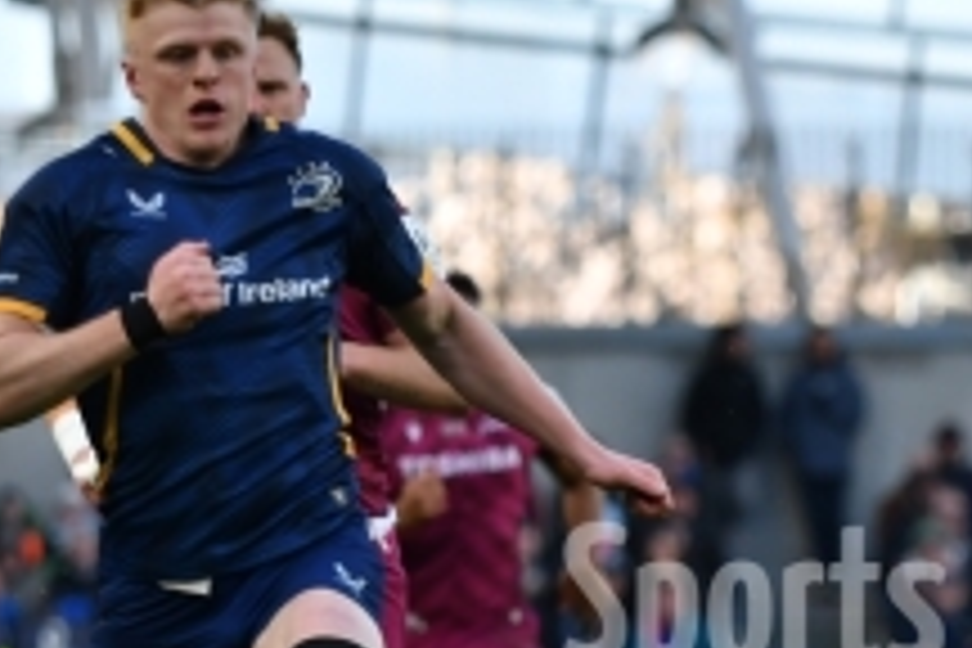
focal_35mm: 833
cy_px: 619
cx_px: 1026
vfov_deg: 1.7
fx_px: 22489
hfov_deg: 2.5
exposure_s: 1/1000
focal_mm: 150
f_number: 2.8
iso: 220
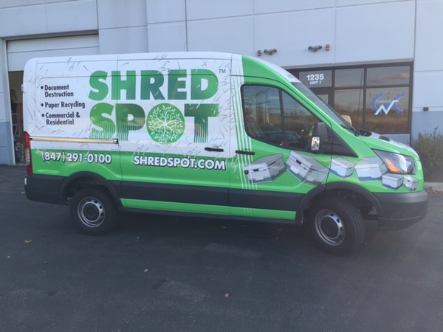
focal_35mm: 29
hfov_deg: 61.7
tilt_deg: -5.9
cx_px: 222
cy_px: 166
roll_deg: +0.3
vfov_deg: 48.2
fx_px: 371
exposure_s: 1/488
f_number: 2.2
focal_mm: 4.15
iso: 32
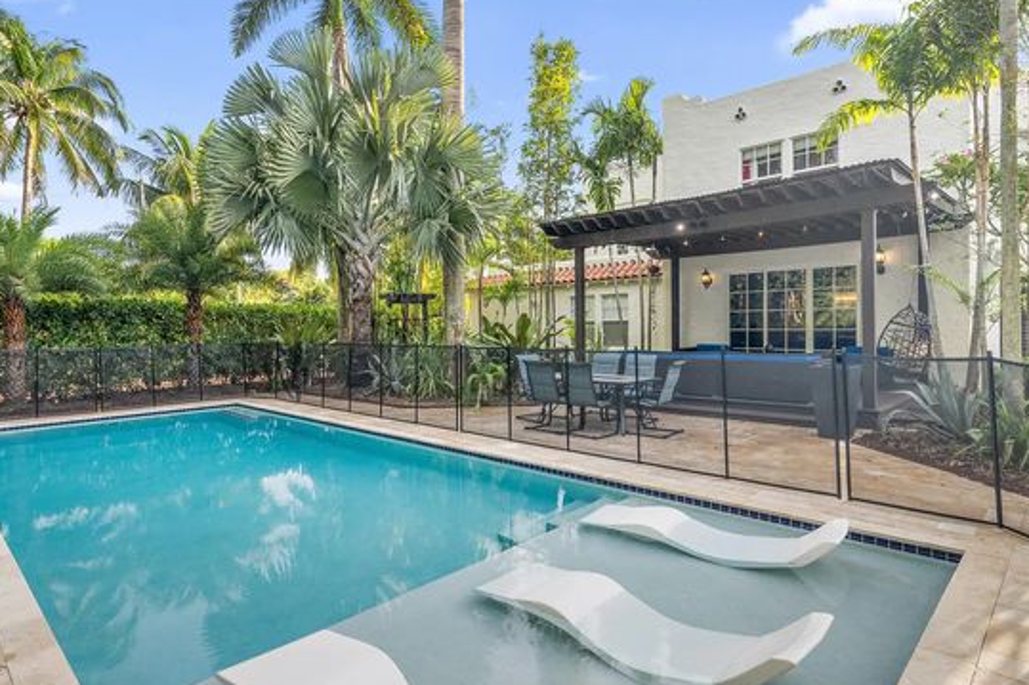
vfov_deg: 64.5
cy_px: 334
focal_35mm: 19
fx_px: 543
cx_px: 452
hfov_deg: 86.5
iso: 640
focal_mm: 16
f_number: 8
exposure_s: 1/200
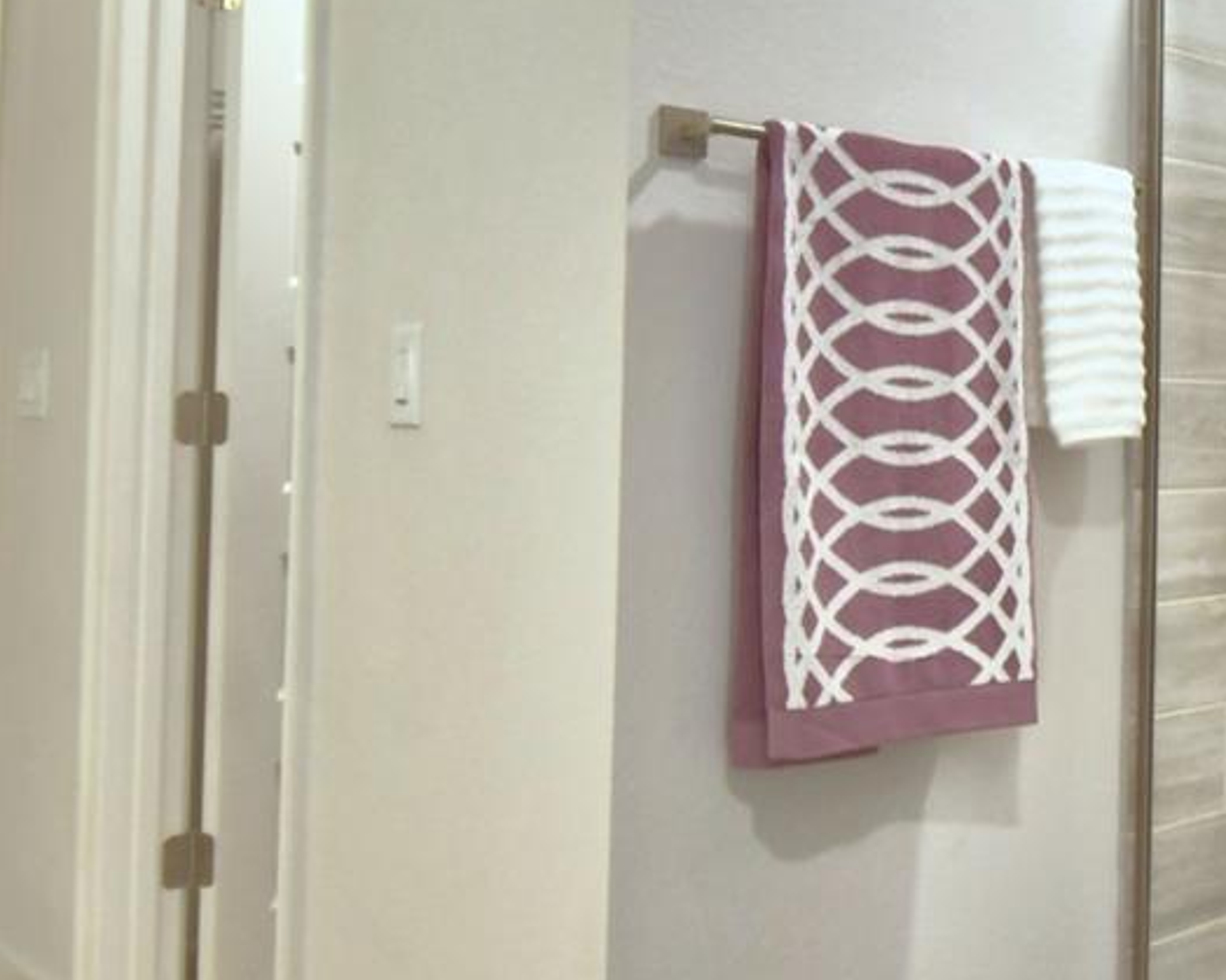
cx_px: 1345
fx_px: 1560
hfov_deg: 36.4
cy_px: 358
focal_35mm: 43
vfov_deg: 34.7
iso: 400
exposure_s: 1/50
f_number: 4.5
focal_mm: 10
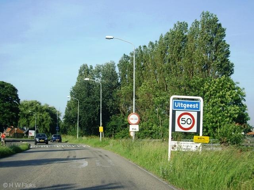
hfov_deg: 49.0
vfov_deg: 37.7
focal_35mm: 38
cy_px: 95
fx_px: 279
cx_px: 127
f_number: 2.8
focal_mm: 7.9
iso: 64
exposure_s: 1/640
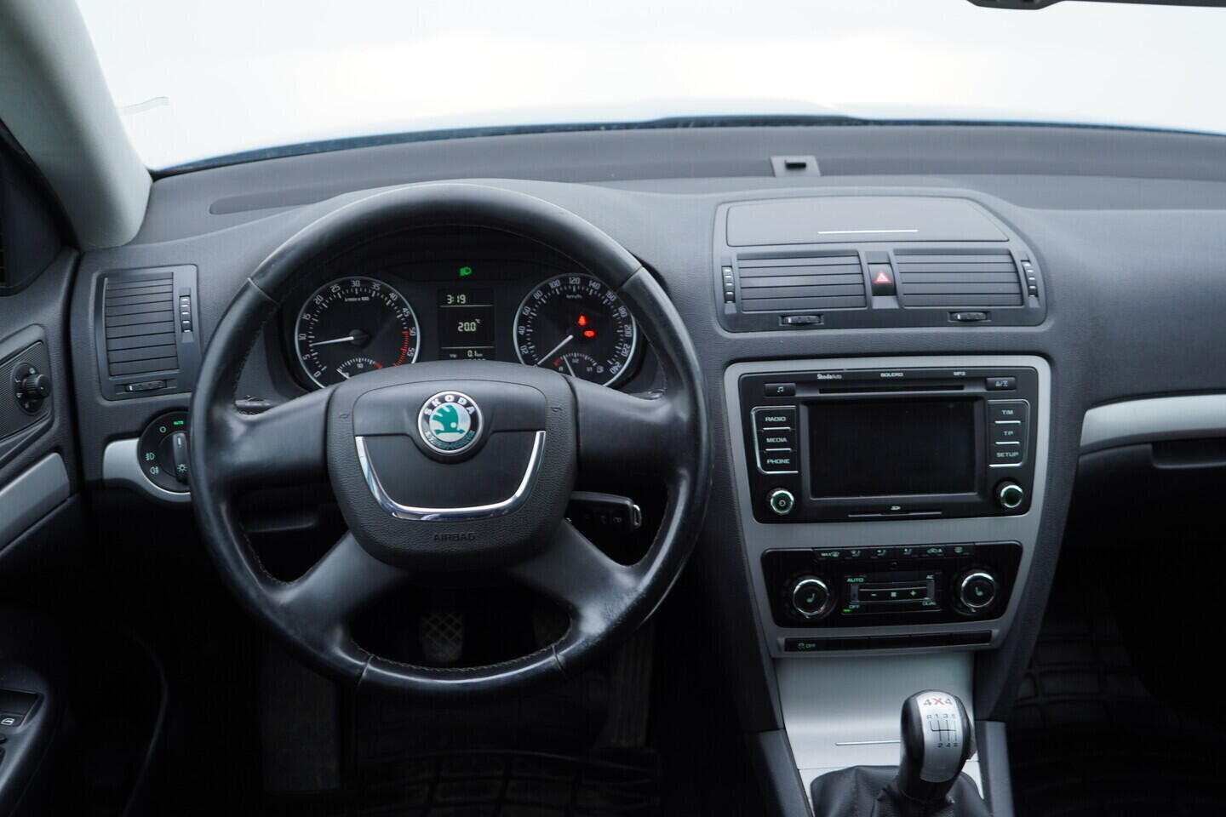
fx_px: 1226
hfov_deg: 53.1
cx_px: 613
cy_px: 408
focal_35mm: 36
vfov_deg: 36.9
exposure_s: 1/40
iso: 125
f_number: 2.8
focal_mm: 24
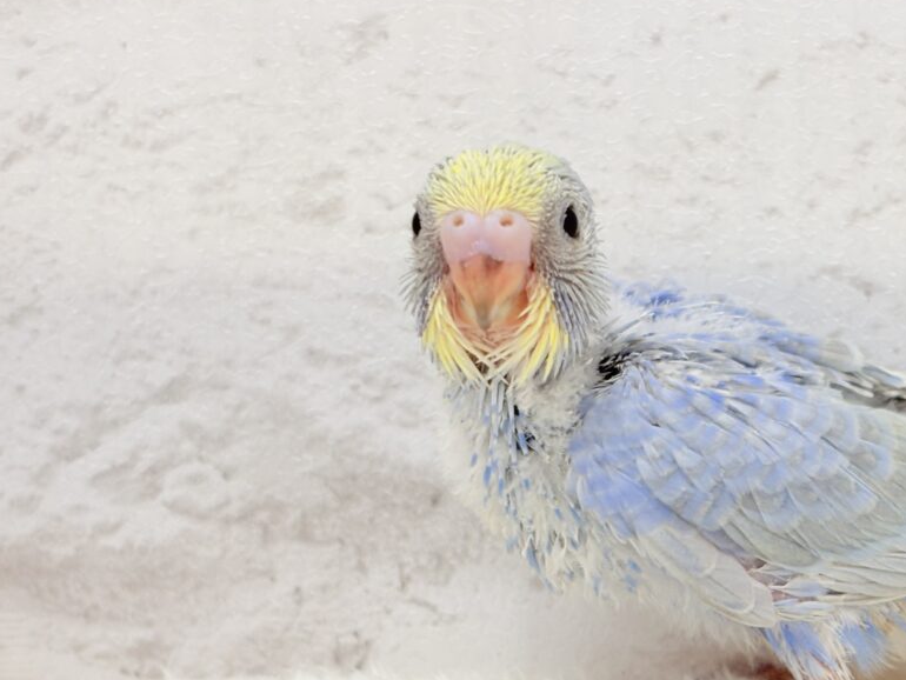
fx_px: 2121
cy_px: 420
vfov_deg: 18.2
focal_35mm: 81
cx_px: 697
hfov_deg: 23.8
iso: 50
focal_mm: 5.96
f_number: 1.6
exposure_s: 1/50
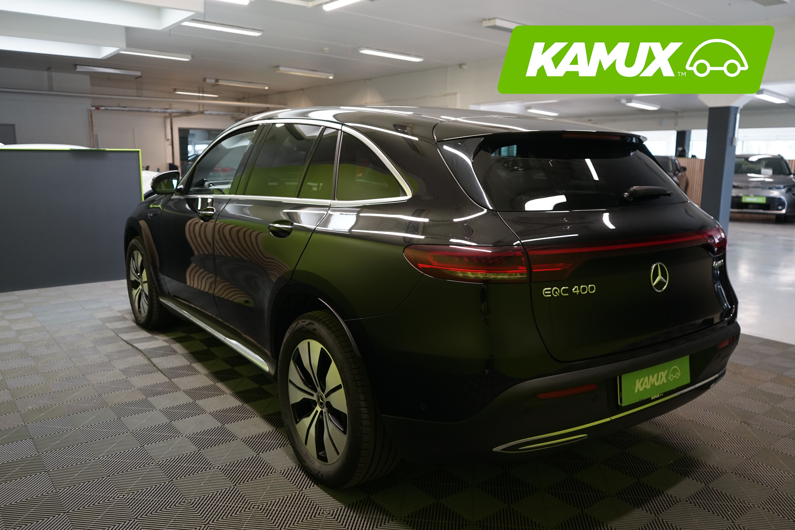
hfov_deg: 65.5
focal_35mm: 28
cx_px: 398
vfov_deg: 46.4
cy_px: 265
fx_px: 618
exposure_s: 1/30
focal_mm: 28
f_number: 4.5
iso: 1000
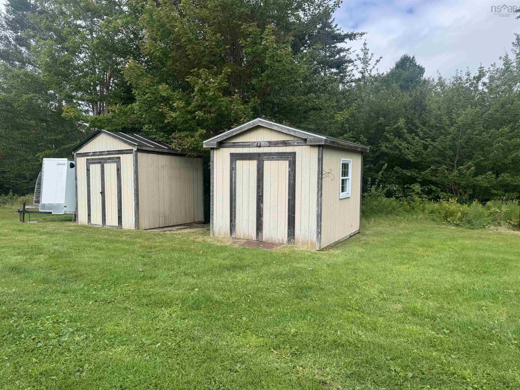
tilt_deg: -3.2
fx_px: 361
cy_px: 195
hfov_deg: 71.6
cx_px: 260
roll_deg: +0.1
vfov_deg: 56.8
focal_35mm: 24
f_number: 1.78
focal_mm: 6.76
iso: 80
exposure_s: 1/1869
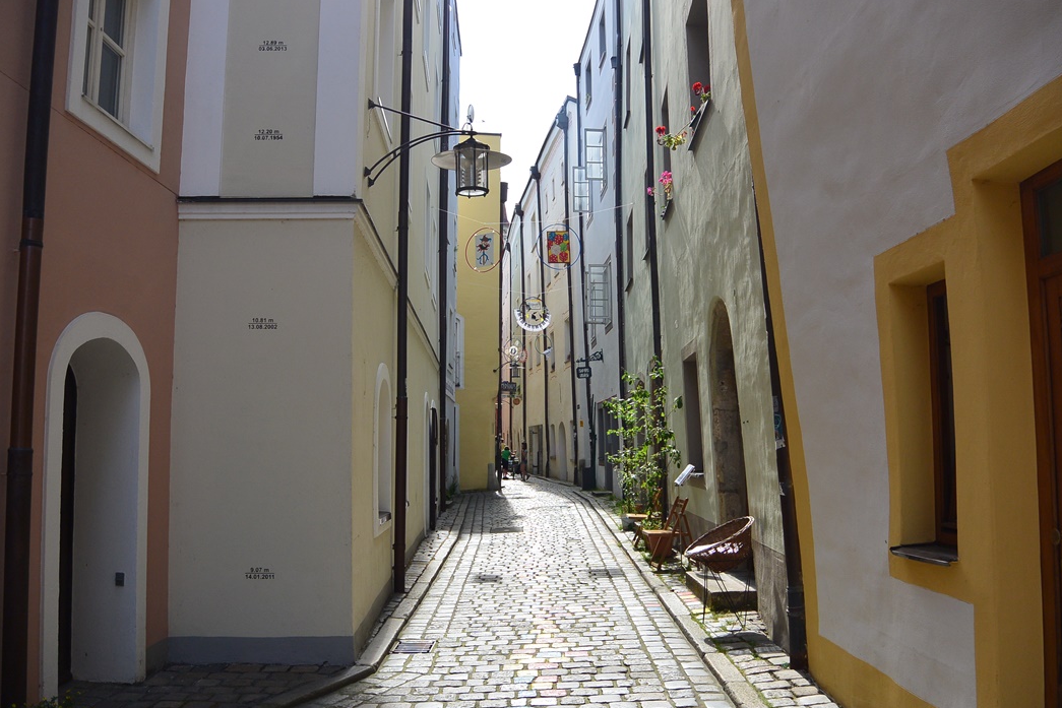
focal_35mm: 30
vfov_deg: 43.6
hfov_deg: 61.9
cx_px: 547
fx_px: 885
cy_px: 362
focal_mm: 11
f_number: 4
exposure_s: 1/320
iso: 100
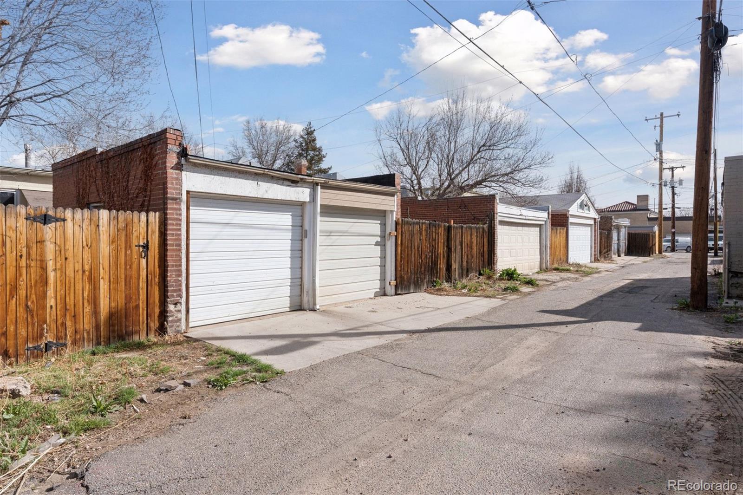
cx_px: 372
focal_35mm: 20
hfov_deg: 84.0
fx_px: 413
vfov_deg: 61.9
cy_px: 248
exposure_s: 1/1250
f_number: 9
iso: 400
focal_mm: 20
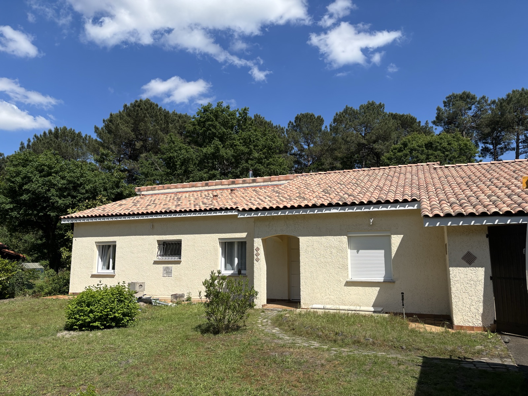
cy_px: 198
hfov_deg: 67.3
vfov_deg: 53.1
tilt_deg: +7.8
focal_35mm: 26
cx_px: 264
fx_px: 397
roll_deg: -0.2
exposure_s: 1/4255
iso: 50
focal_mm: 5.96
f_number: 1.6
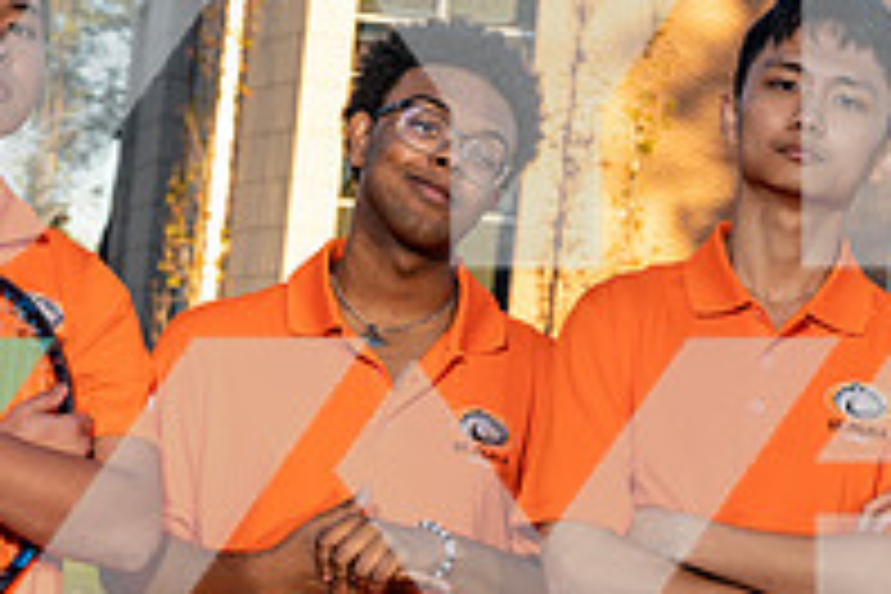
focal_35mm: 126
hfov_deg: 16.1
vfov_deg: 10.8
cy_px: 578
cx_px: 729
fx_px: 3118
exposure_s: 1/250
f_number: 5.6
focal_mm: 43
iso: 250
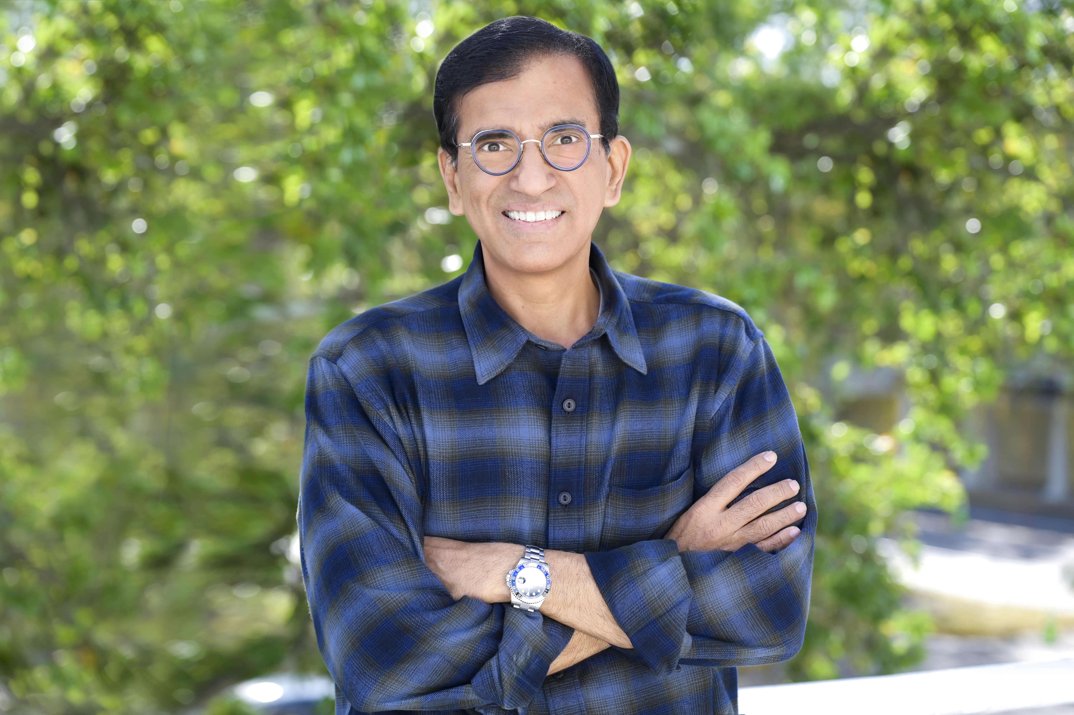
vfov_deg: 16.4
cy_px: 358
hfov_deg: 24.5
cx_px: 537
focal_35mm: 83
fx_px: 2474
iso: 50
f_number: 4
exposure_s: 1/125
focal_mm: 83
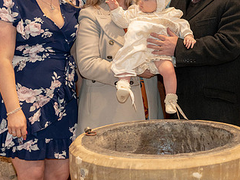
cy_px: 38
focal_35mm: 97
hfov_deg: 20.0
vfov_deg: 15.2
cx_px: 197
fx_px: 673
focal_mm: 55
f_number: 4
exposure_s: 1/160
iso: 3200
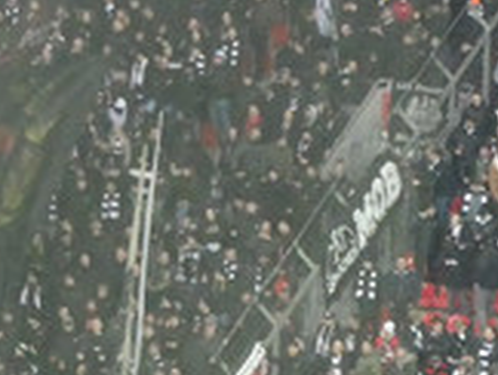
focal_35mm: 532
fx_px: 7665
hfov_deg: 3.7
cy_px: -37
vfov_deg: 2.8
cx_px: -271
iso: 1600
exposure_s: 1/60
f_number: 5.3
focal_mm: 24.2
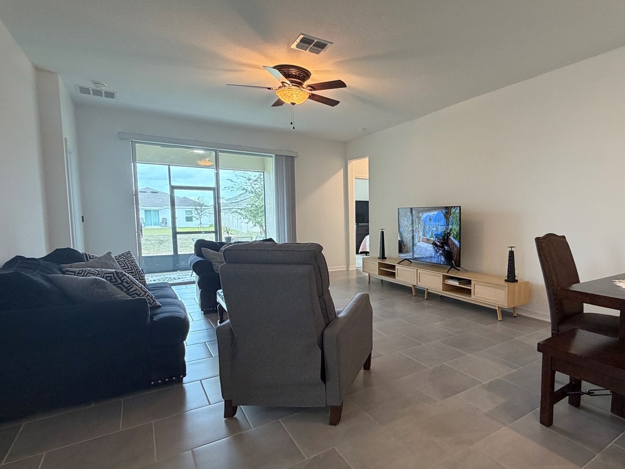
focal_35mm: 20
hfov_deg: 78.8
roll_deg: +0.0
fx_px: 361
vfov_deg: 65.9
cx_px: 421
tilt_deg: -5.1
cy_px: 246
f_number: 2.2
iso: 320
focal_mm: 2.22
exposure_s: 1/60
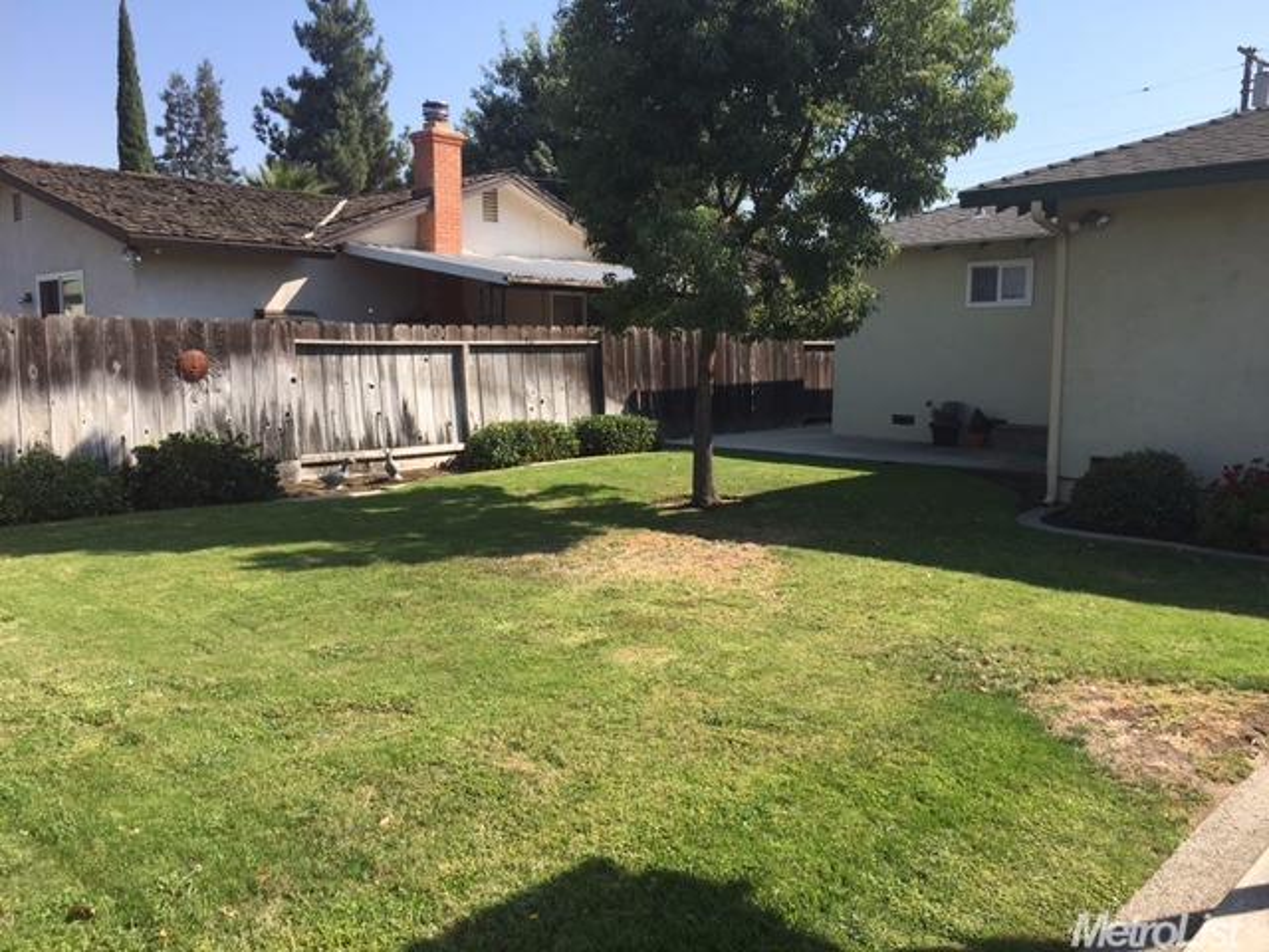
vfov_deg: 48.2
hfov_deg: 61.7
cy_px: 476
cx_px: 634
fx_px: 1063
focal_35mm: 29
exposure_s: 1/1068
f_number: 2.2
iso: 25
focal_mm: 4.15
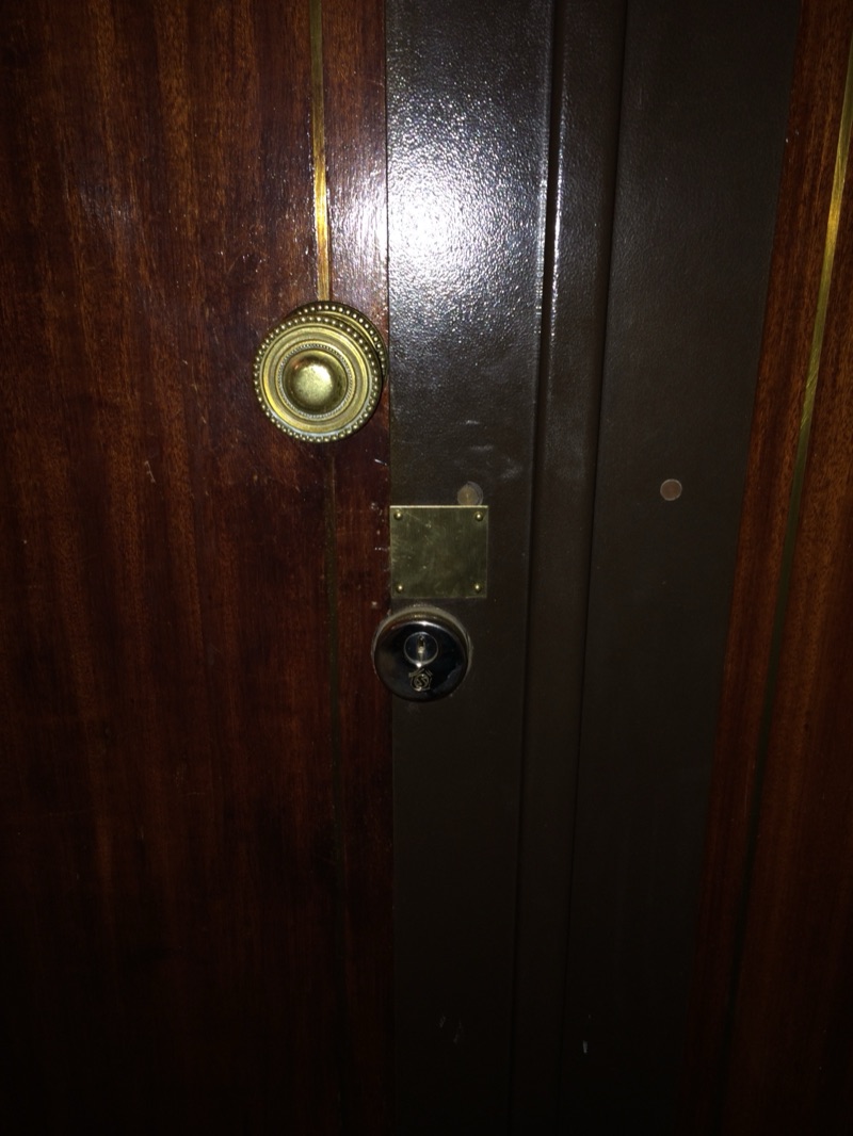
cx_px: 426
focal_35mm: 30
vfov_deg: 60.0
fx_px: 985
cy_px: 568
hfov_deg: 46.8
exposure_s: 1/16
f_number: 2.2
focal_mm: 4.12
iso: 32
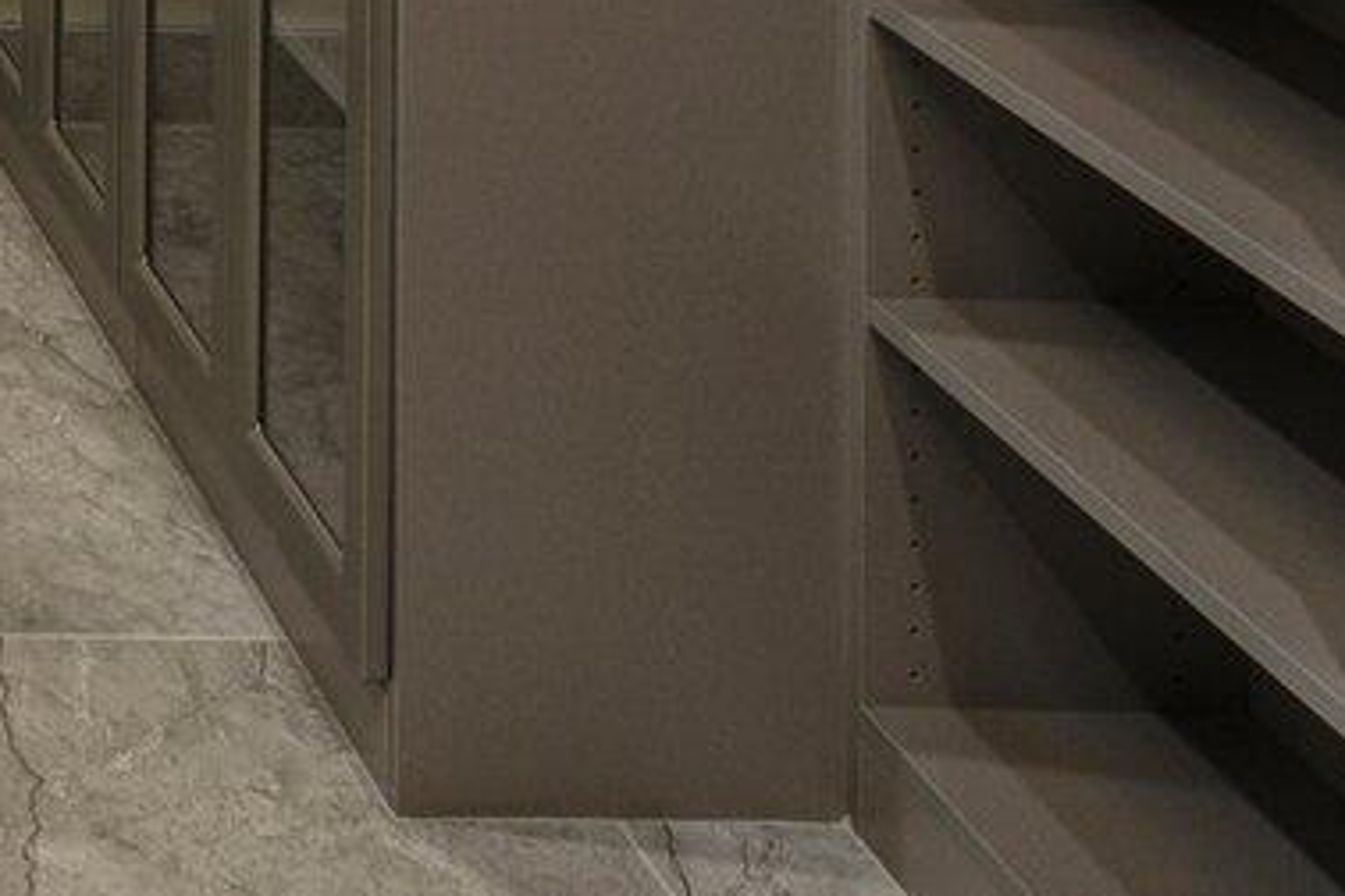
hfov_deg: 18.9
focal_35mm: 92
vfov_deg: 12.4
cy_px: -1118
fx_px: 3437
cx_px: -801
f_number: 13
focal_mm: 17
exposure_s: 1
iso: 400
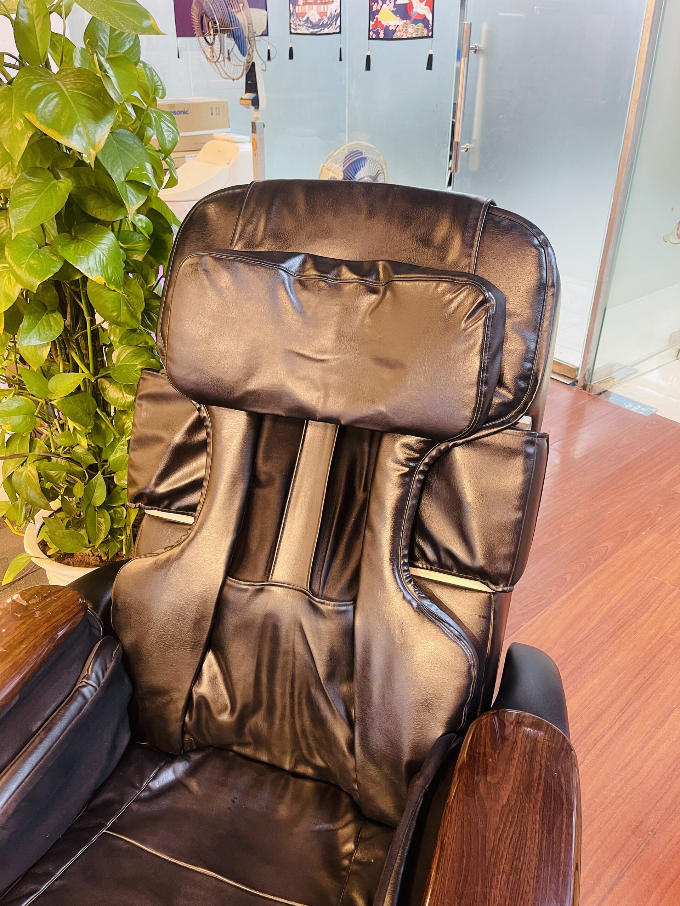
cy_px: 453
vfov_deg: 69.4
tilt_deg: -31.2
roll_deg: +0.4
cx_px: 340
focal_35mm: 25
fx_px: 655
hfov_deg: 54.9
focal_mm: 5.1
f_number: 1.6
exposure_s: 1/50
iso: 250
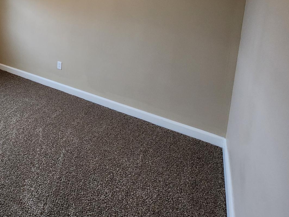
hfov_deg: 60.8
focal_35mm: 25
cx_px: 39
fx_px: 209
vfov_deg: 48.2
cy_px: 15
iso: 400
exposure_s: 1/40
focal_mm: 2.2
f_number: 2.2
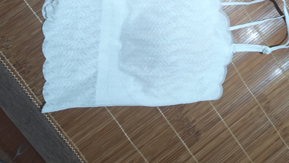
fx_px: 307
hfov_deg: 50.4
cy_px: 1
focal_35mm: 40
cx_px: 158
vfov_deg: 28.0
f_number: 1.95
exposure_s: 1/33
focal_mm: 5.52
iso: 800
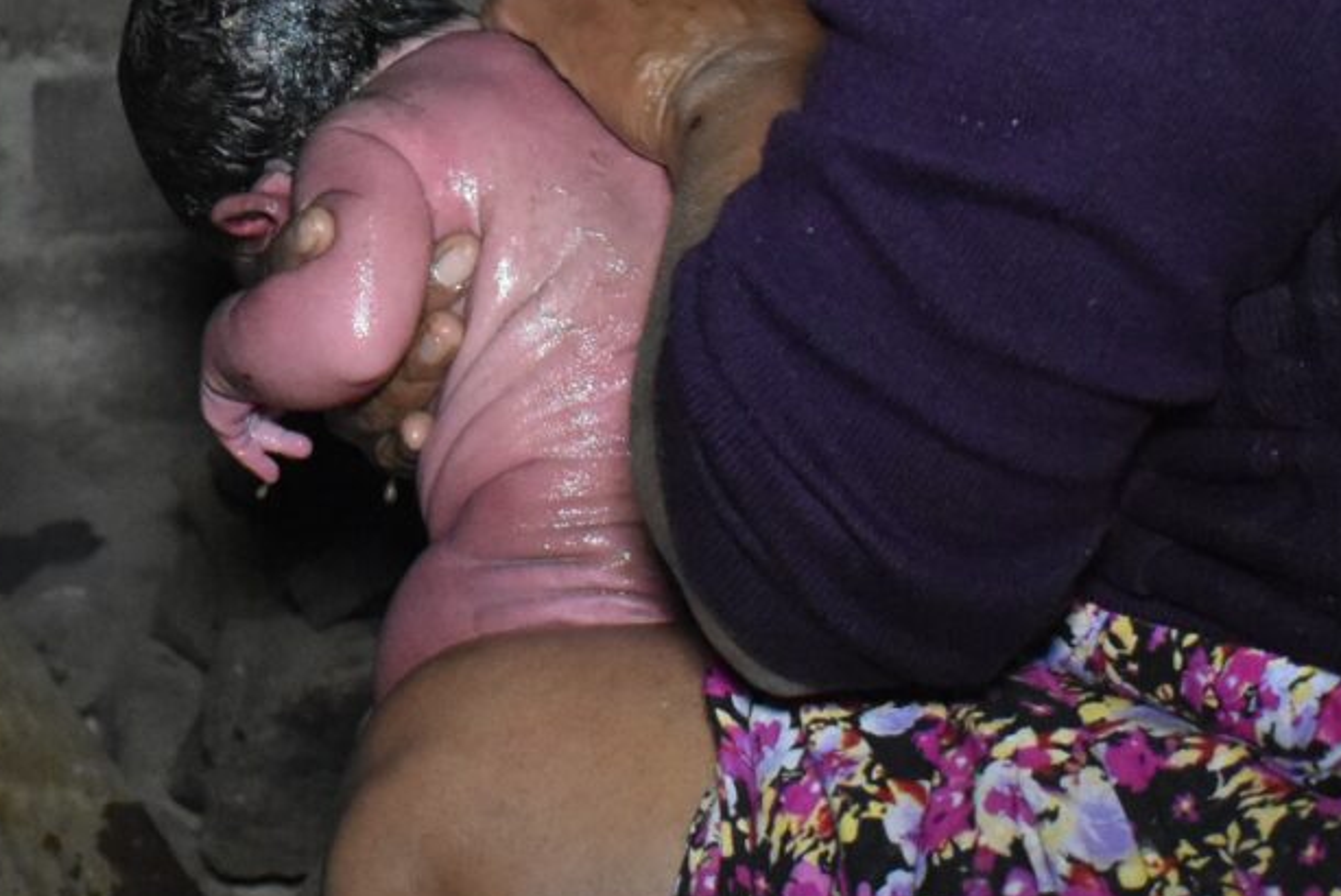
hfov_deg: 18.4
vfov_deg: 12.2
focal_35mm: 110
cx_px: 247
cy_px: -168
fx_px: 4099
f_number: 3.8
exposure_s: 1/60
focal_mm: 22
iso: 3200
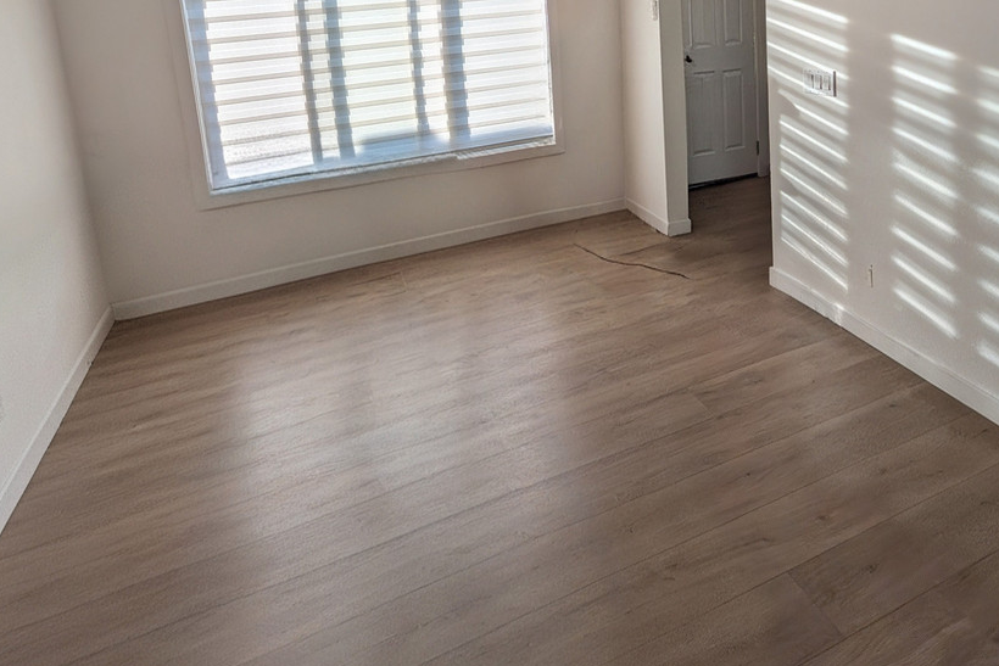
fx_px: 527
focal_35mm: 19
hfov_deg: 86.9
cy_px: 68
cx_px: 509
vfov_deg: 56.0
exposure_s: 1/315
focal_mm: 1.54
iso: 35
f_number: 2.2
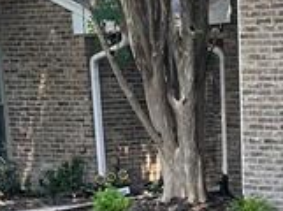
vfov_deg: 9.2
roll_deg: +1.6
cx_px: 318
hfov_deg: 12.7
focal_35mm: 153
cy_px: 380
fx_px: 1248
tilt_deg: -13.7
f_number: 1.78
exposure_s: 1/494
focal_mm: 6.86
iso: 80
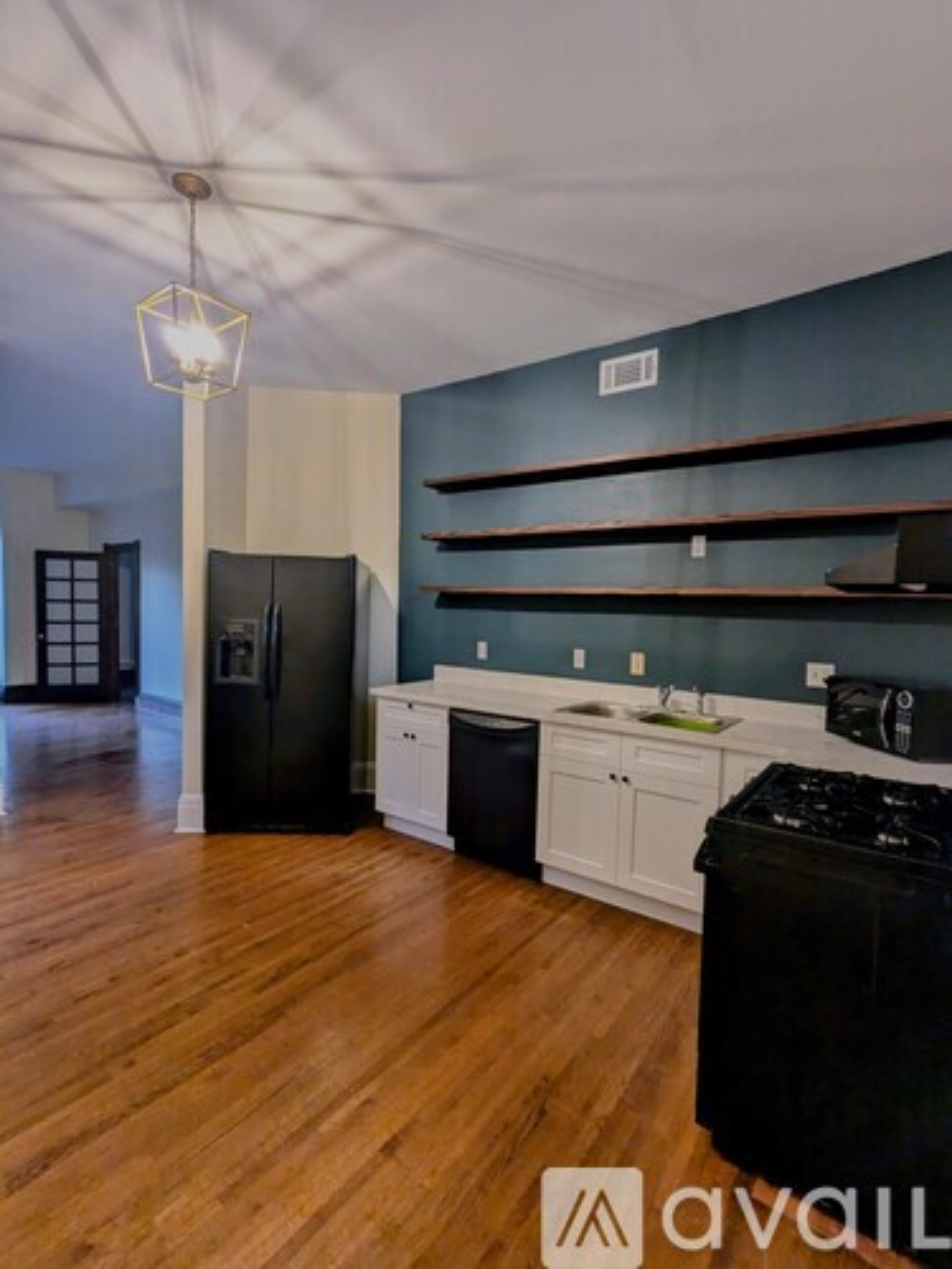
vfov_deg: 94.5
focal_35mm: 16
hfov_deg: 78.1
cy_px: 634
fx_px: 587
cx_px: 476
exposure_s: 1/24
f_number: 2.2
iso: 170
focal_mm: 2.35
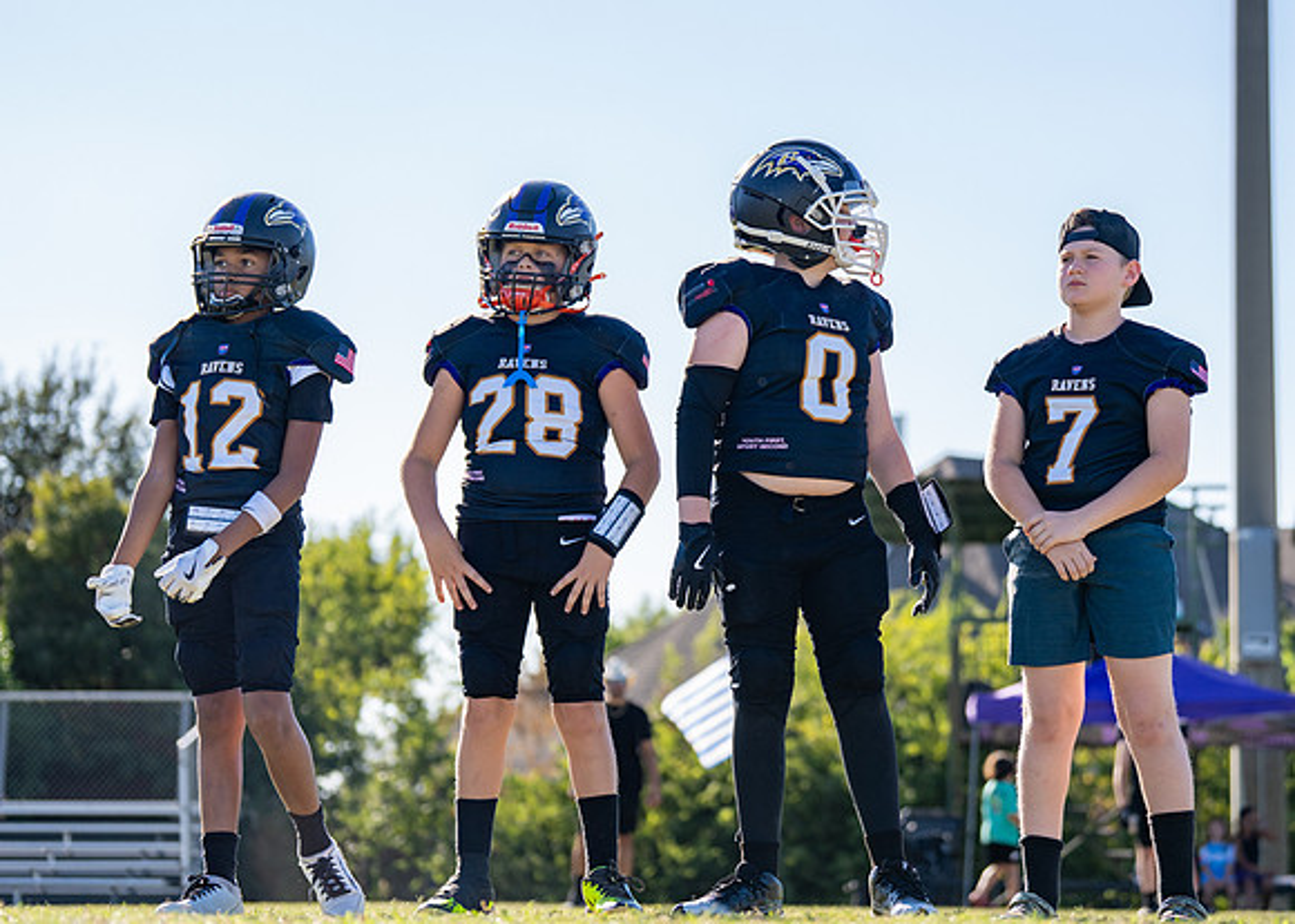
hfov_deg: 18.8
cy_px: 378
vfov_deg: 13.4
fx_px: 3920
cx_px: 730
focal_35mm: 107
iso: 160
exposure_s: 1/1600
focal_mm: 83
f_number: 2.8
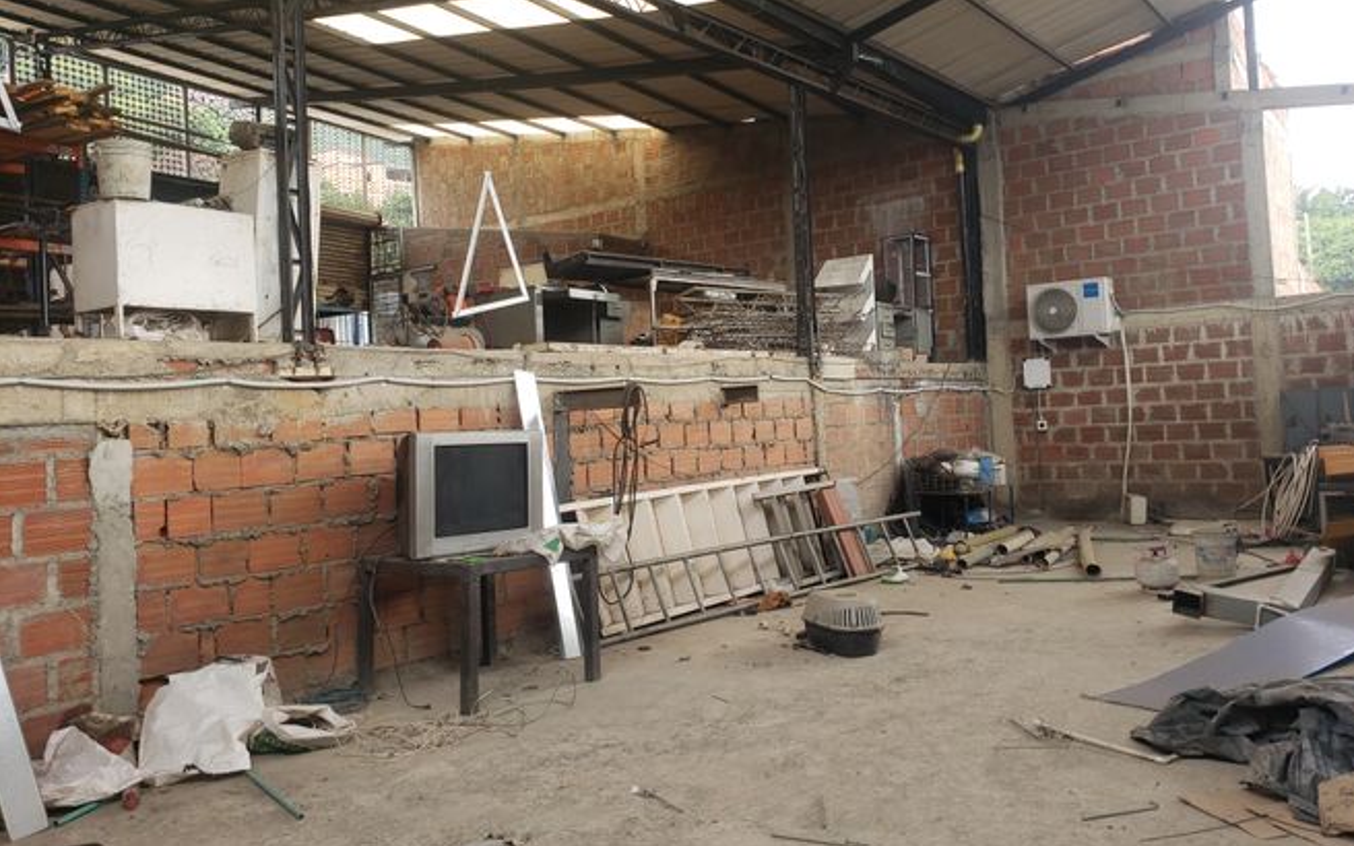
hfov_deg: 66.5
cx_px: 686
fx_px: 1033
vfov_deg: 44.5
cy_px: 380
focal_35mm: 28
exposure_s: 1/130
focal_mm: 4.3
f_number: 2.4
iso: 50
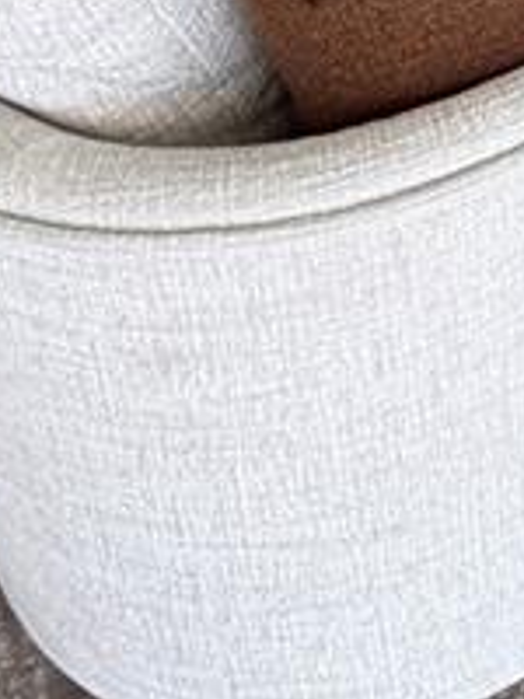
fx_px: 1695
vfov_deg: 16.4
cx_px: 856
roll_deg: +1.9
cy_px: -776
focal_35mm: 84
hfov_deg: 15.7
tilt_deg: -16.0
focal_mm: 2.22
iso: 80
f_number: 2.2
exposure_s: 1/121
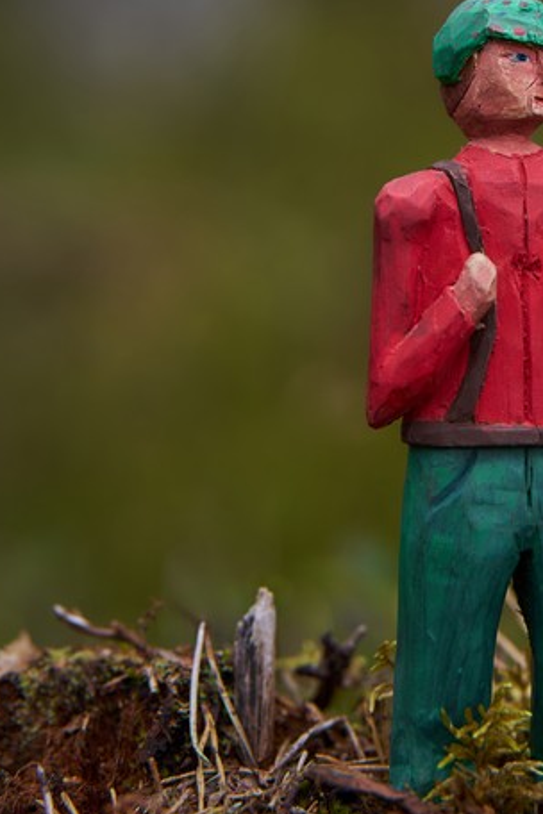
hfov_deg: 7.6
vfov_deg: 11.4
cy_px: 68
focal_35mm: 179
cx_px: 518
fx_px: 4050
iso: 100
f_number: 4
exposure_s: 1/125
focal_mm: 85
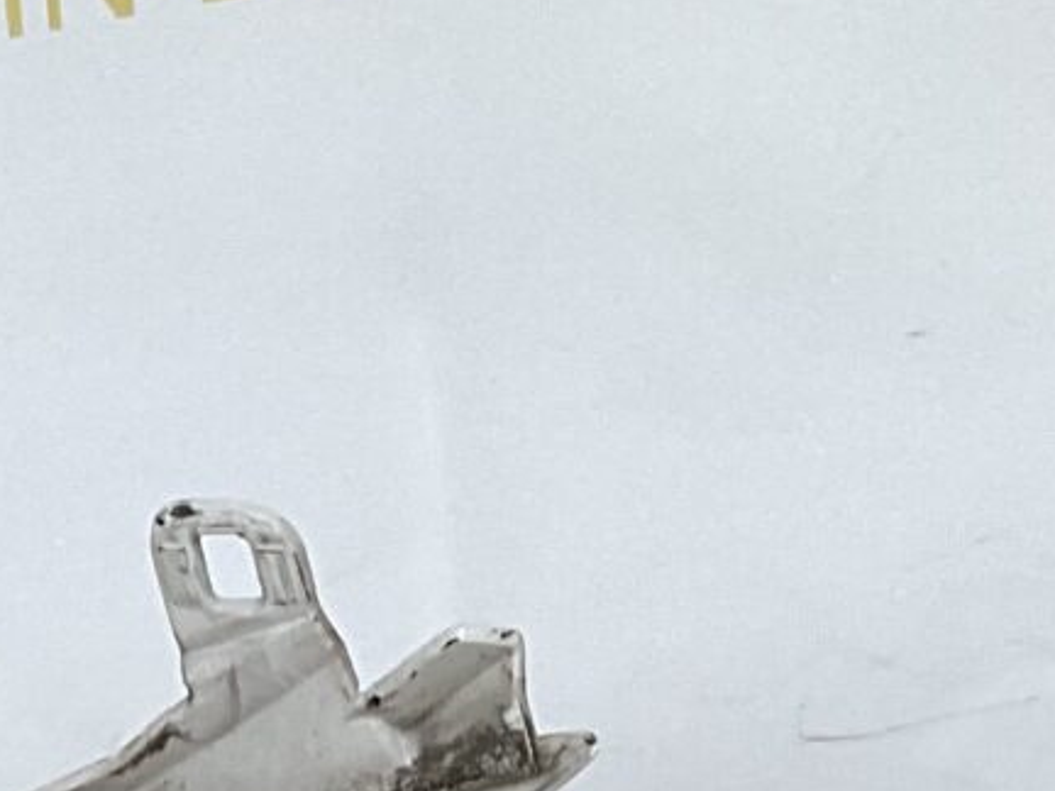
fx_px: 5242
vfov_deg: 7.8
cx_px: 242
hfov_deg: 11.5
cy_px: 2148
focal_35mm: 172
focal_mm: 3
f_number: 1.8
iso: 50
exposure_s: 1/100
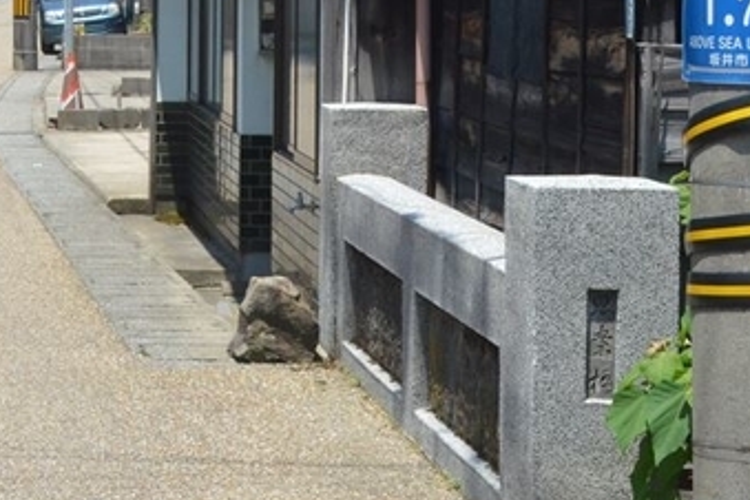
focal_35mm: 138
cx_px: -261
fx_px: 2875
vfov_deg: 9.7
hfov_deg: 14.2
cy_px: -168
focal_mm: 26
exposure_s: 1/320
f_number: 10
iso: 400
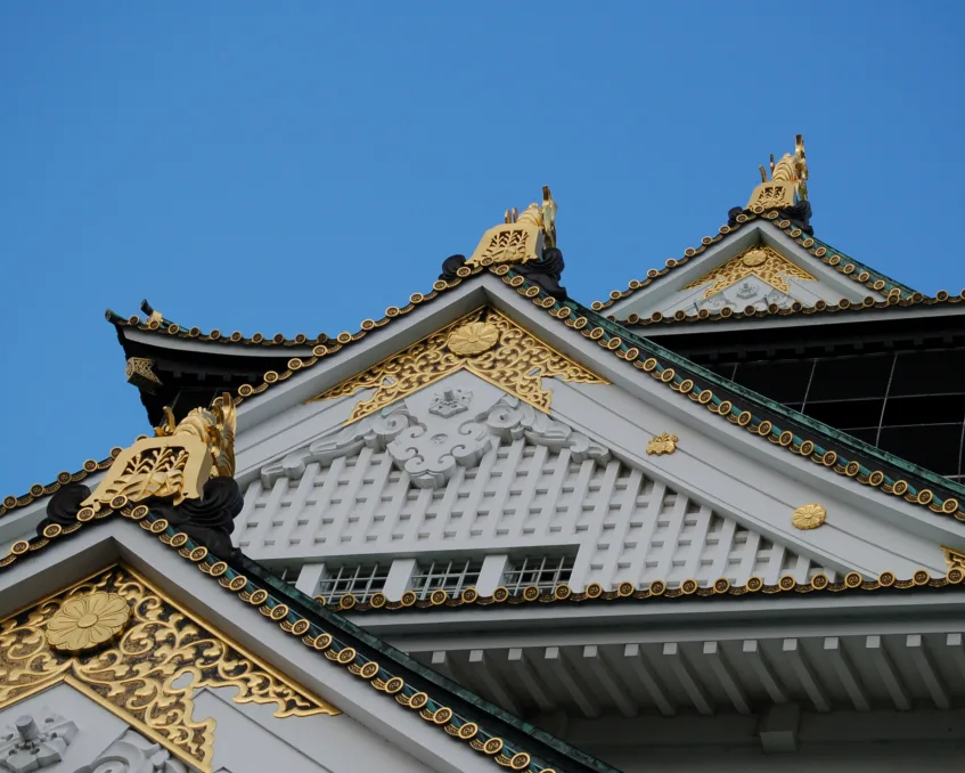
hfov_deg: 16.2
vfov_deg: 13.0
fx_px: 3399
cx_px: 501
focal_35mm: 119
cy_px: 386
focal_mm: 70
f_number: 5.6
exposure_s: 1/500
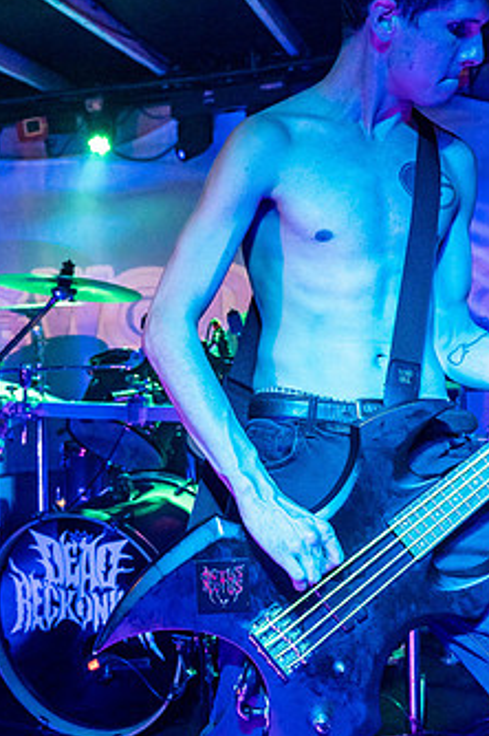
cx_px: 165
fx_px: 817
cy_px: 312
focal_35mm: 40
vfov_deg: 48.3
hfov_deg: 33.1
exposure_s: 1/200
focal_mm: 20.9
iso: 3200
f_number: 2.8
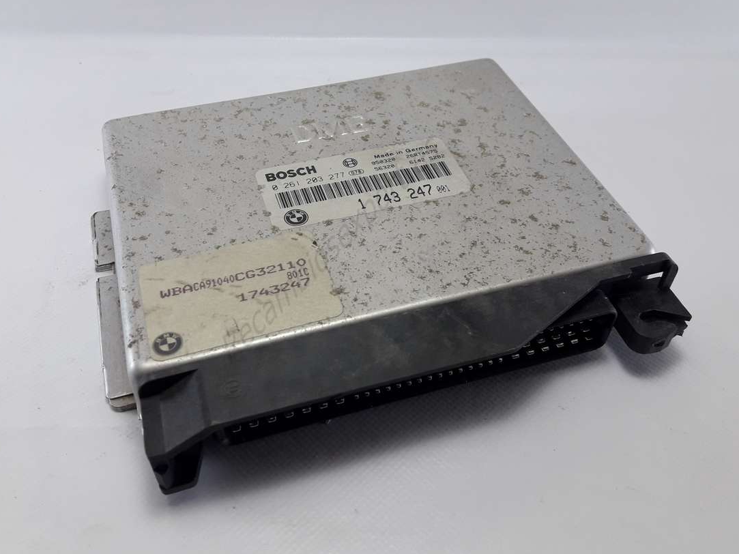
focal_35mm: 32
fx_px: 683
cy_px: 244
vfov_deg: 44.1
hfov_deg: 56.7
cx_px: 336
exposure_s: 1/100
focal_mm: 3.7
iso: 64
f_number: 1.9
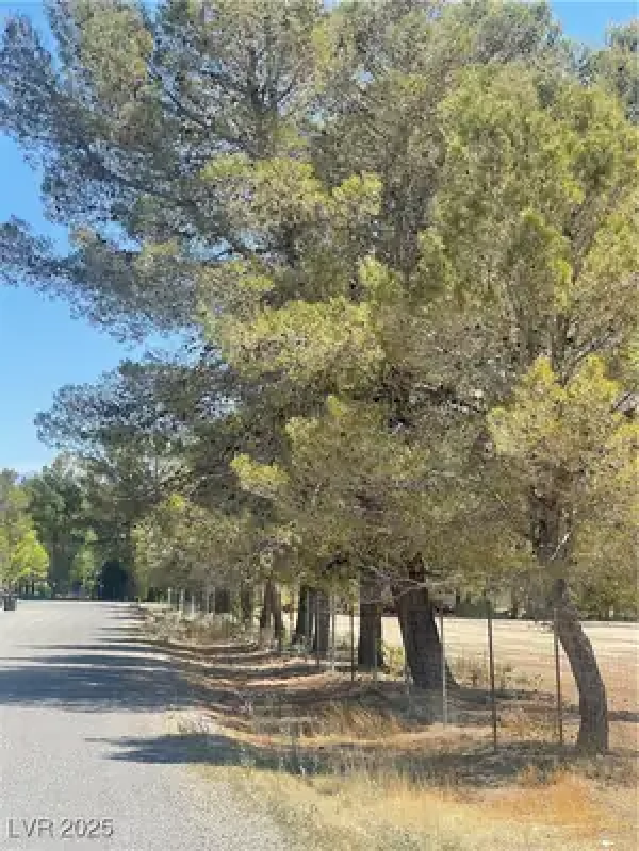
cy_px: 426
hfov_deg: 22.9
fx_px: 1575
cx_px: 320
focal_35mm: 64
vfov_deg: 30.3
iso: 20
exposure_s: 1/664
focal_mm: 7.5
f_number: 2.2
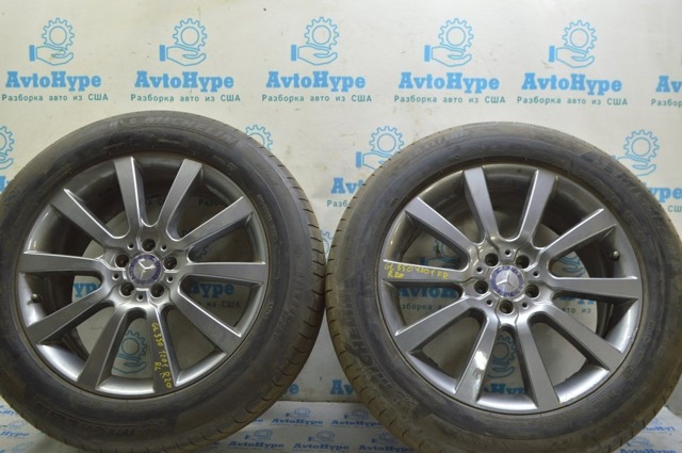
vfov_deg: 39.9
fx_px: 624
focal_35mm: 33
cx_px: 341
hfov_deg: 57.3
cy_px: 226
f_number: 5.6
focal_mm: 22
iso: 400
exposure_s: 1/20
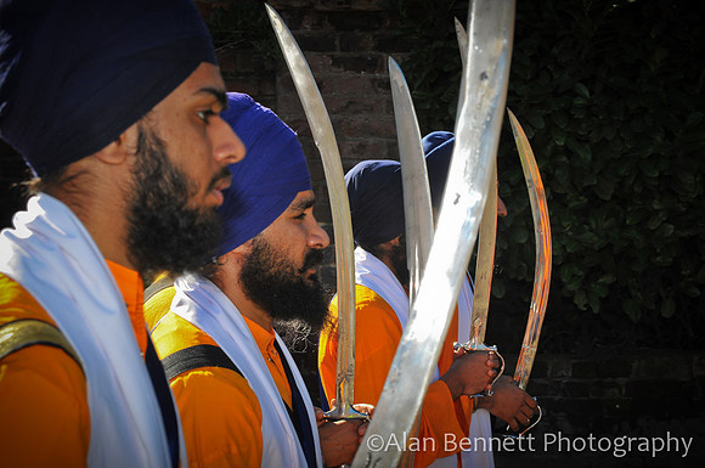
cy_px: 234
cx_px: 352
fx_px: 2200
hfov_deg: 18.2
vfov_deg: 12.1
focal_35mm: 112
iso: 400
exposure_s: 1/200
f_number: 13
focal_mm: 75
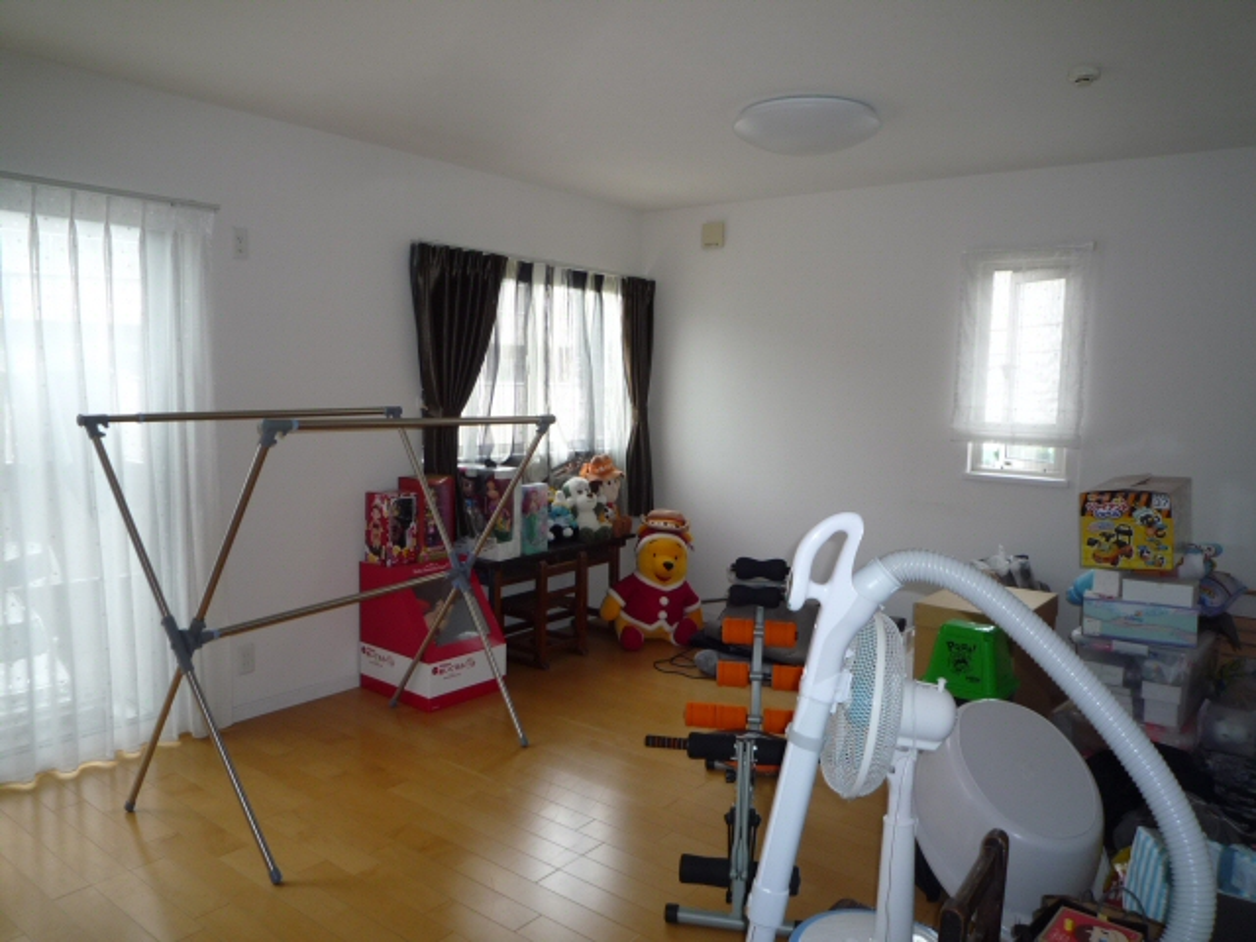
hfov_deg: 69.4
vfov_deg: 54.9
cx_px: 628
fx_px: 907
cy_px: 471
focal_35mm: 25
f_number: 2.8
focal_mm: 4.4
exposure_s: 1/50
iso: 100
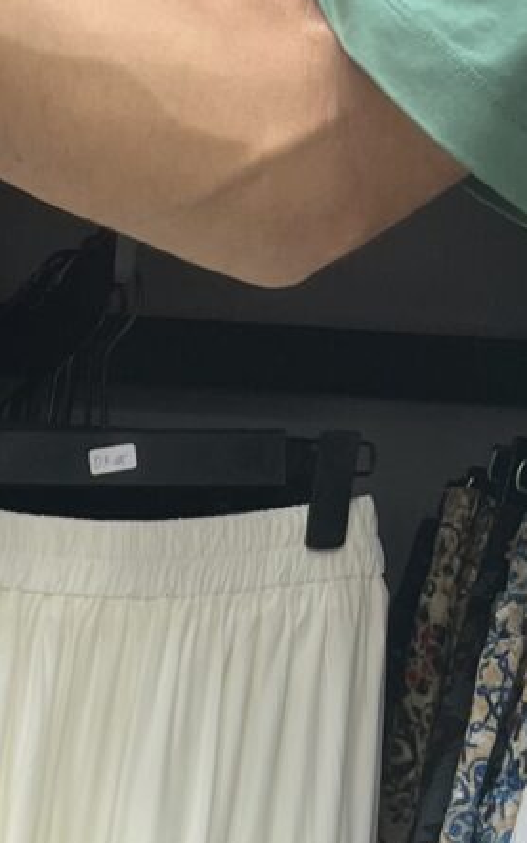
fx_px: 2296
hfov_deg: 11.8
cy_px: 1285
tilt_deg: -14.5
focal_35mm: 100
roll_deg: -3.8
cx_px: -506
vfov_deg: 18.3
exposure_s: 1/100
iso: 40
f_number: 1.6
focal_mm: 5.1
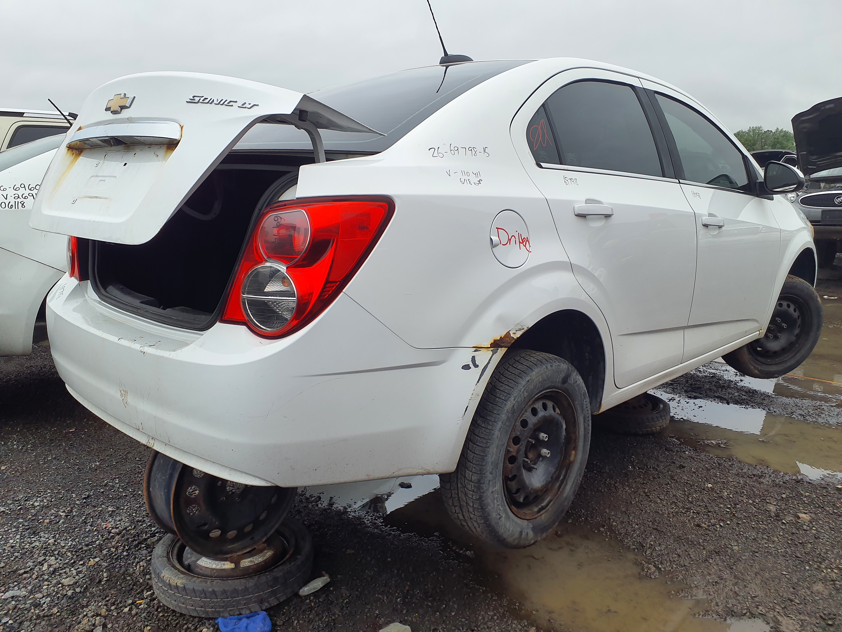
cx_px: 421
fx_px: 657
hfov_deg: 65.3
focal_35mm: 27
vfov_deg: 51.4
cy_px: 316
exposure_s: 1/720
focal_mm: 3.58
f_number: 1.9
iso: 40
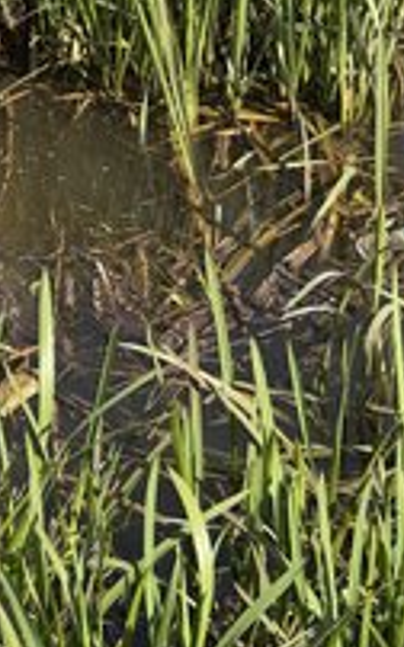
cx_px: 71
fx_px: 2858
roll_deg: +3.4
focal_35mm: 162
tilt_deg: -36.0
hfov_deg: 8.1
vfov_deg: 12.9
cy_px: 314
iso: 25
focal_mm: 9
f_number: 2.8
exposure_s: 1/561
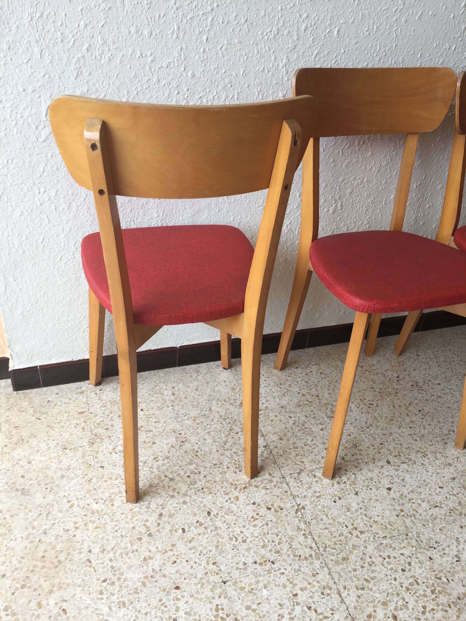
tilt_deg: -31.2
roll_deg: -3.3
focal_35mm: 29
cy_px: 310
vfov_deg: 61.7
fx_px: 521
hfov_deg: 48.2
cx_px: 233
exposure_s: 1/50
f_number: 2.2
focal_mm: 4.15
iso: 32
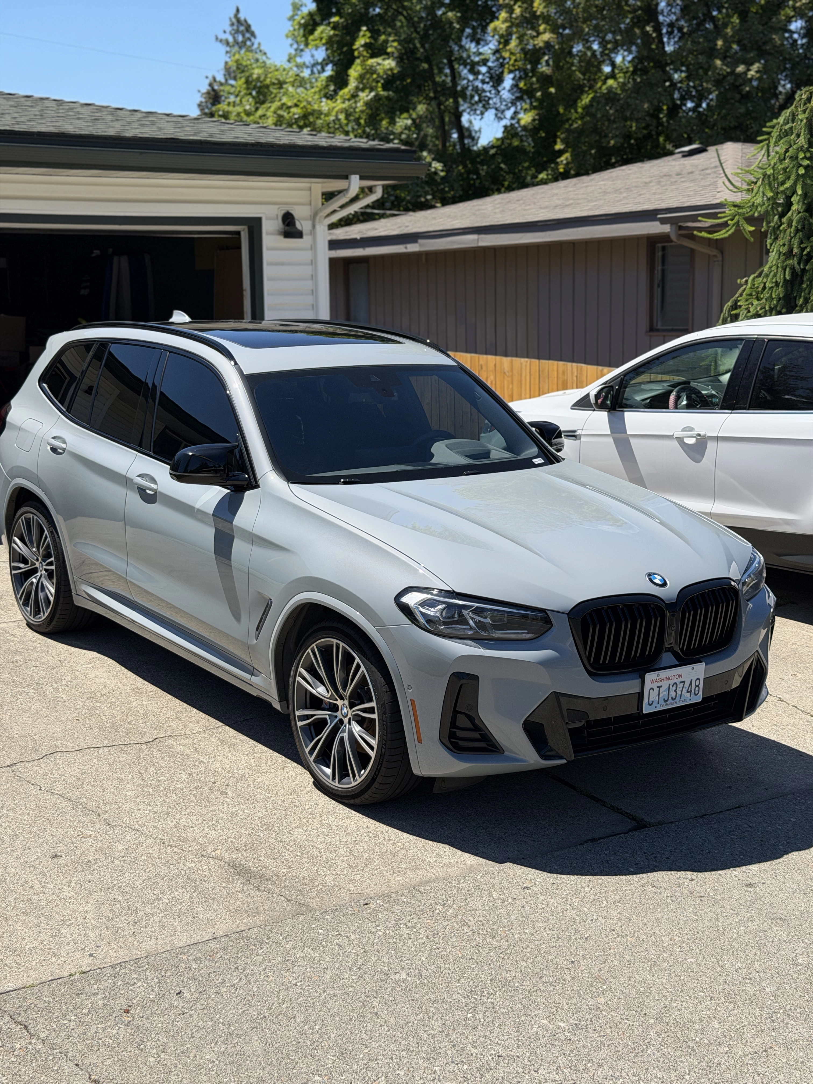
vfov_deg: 39.7
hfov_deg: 30.3
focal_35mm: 48
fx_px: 1503
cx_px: 406
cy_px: 542
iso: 64
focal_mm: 6.76
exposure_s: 1/4329
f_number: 1.78
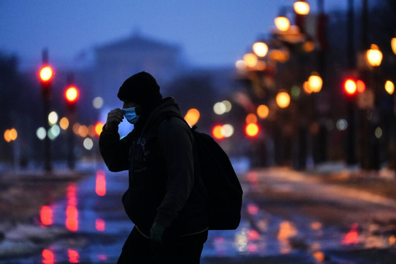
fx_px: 4398
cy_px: 132
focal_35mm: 400
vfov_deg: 3.4
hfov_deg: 5.2
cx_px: 198
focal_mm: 400
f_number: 5.6
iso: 8000
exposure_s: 1/400
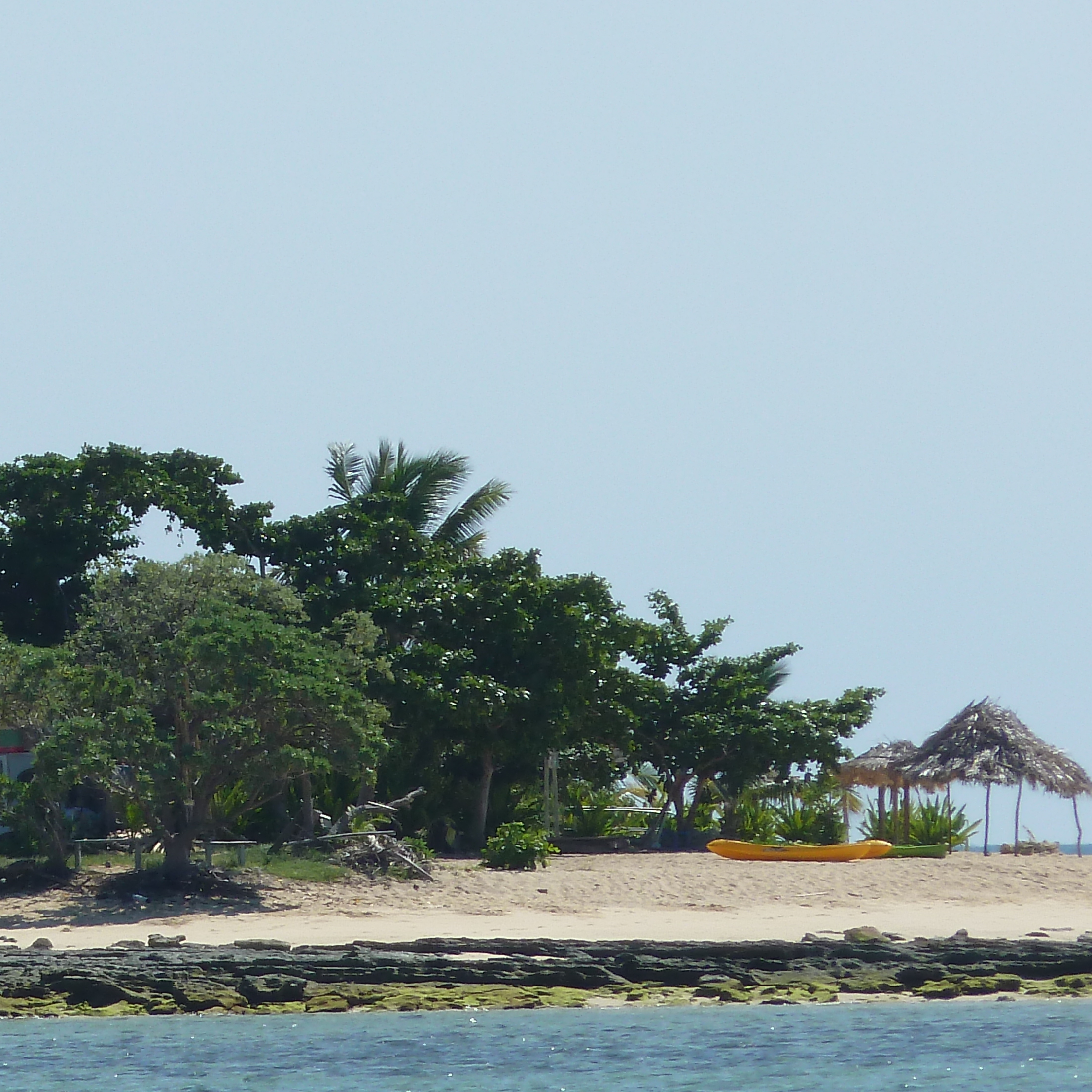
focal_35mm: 637
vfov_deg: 2.8
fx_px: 22735
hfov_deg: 2.8
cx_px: 175
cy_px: 709
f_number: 5.6
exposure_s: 1/500
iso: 80
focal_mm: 49.2
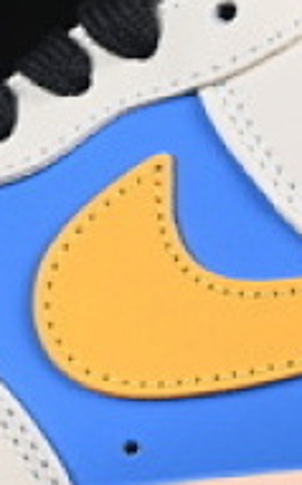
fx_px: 5702
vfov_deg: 4.9
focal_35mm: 432
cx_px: 69
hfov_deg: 3.0
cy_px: 160
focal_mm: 50
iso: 160
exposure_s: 1/80
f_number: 7.1
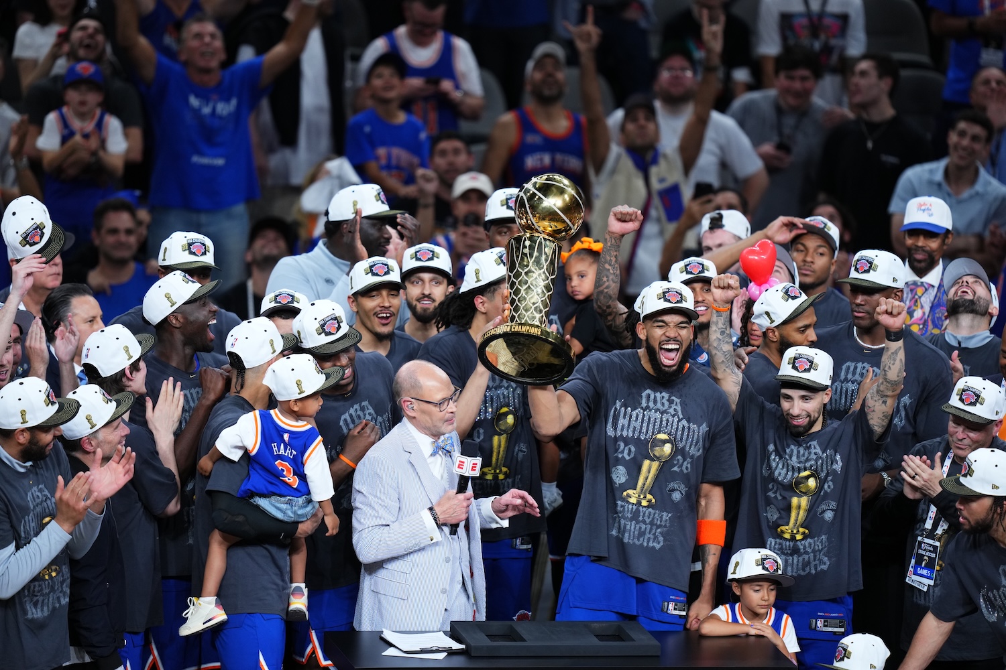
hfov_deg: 5.2
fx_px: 11177
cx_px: 503
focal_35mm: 400
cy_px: 335
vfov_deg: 3.4
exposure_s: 1/1250
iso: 1600
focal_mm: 400
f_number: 2.8
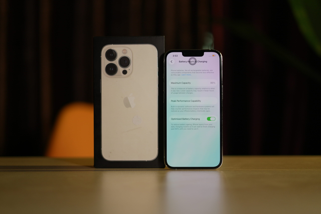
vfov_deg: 27.0
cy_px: 107
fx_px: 446
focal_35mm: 50
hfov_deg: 39.6
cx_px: 160
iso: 320
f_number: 1.8
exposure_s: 1/100
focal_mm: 50
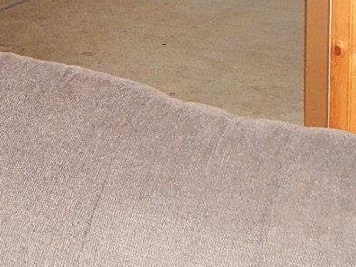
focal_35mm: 101
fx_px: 1039
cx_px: -41
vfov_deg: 13.3
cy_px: -201
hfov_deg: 18.7
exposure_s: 1/30
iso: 360
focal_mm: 4.5
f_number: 3.1
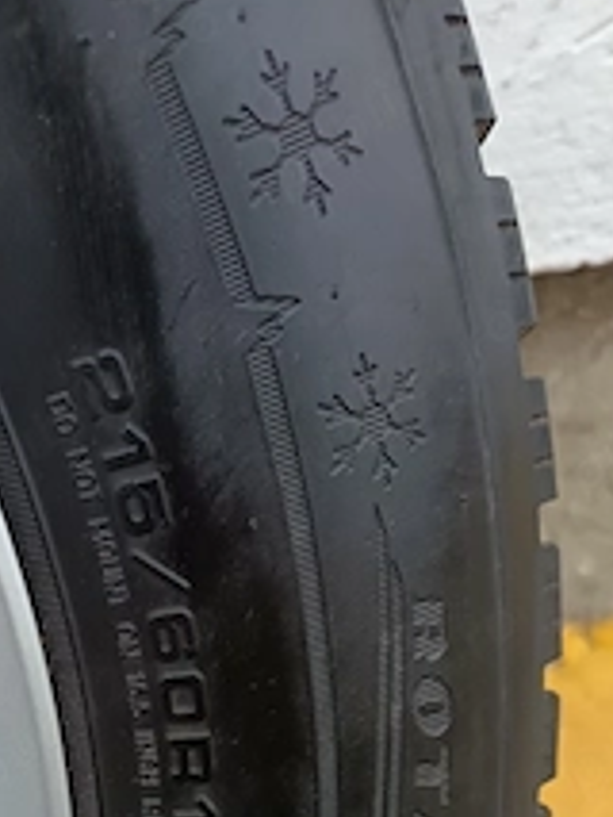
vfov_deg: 38.9
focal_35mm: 45
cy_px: 744
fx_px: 1061
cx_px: 172
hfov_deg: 31.8
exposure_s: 1/50
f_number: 1.75
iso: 517
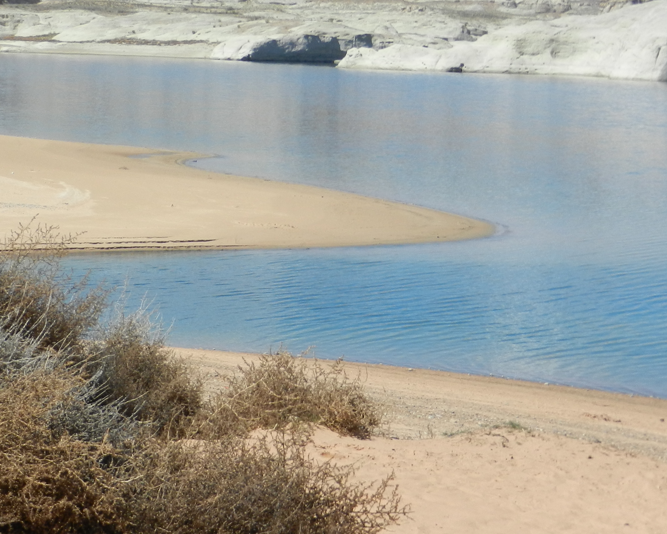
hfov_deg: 16.0
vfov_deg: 13.0
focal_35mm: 118
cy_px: 112
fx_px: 2329
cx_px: 33
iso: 160
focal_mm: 10.9
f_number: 4.5
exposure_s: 1/1250
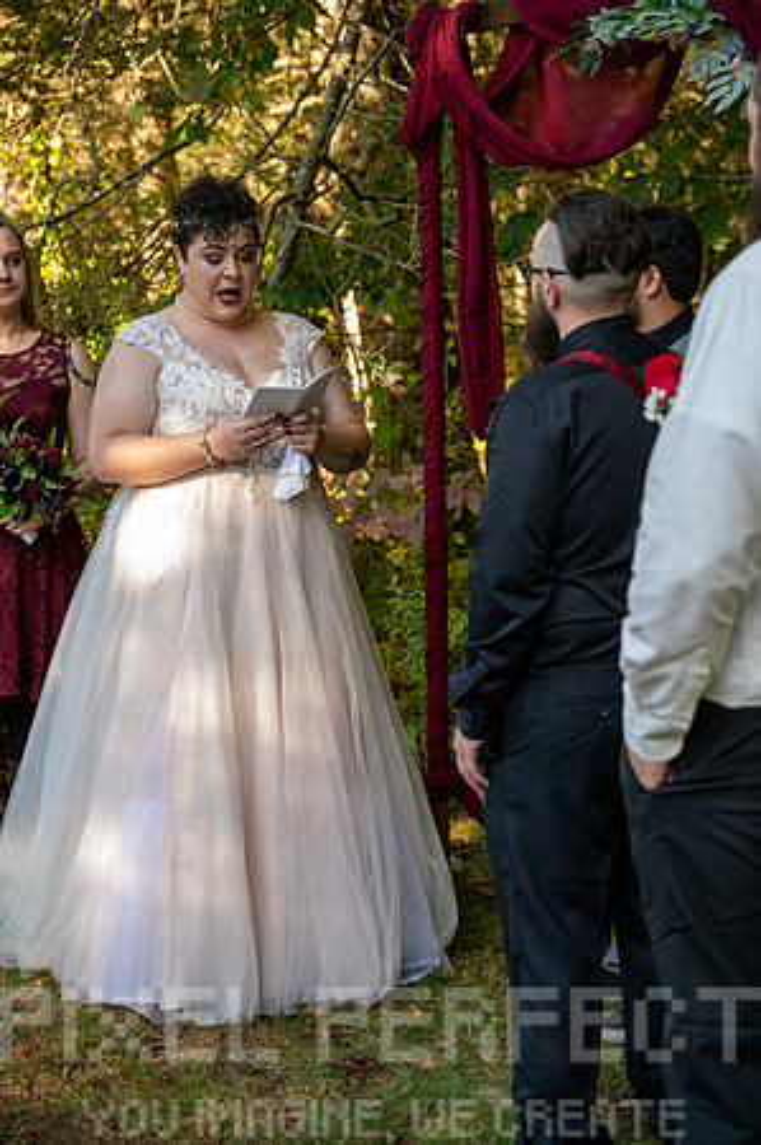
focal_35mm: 70
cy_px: 572
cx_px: 380
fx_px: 2225
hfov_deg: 19.4
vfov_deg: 28.9
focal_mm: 70
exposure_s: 1/3200
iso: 6400
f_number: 4
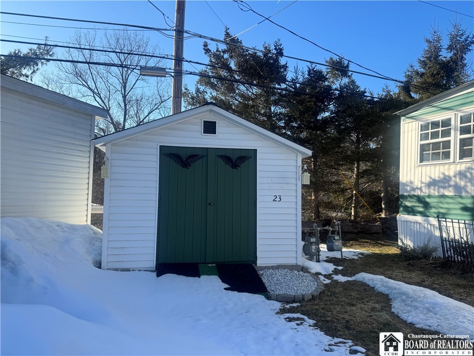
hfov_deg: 71.6
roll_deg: -2.5
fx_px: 329
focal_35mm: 24
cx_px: 237
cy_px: 178
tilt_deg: +1.8
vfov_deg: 56.8
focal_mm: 6.76
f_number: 1.78
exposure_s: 1/2415
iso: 80
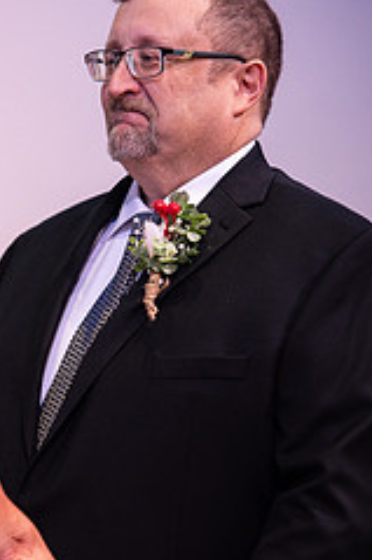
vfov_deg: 7.8
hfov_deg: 5.2
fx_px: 4098
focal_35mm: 264
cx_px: 84
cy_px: 323
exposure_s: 1/200
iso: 800
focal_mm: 140
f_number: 2.8
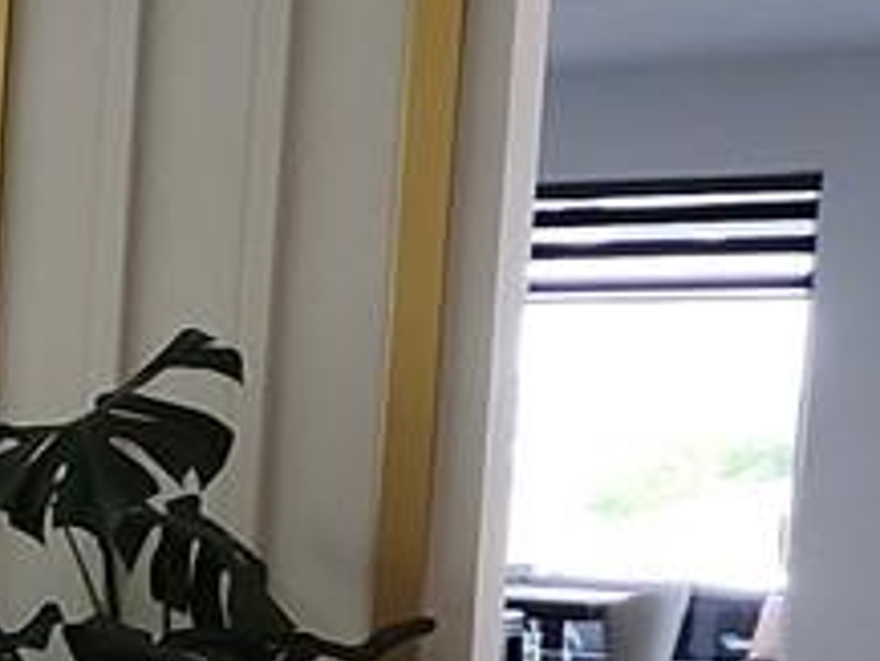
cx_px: -831
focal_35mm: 96
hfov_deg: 16.2
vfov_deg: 15.1
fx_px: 2442
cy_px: 661
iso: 64
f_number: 2.2
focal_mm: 1.74
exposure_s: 1/60
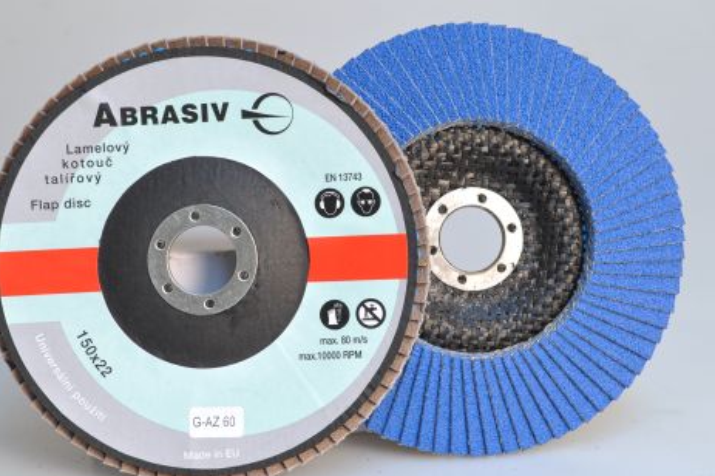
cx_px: 335
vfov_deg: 20.0
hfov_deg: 29.7
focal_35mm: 68
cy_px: 255
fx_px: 1350
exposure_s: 1/6
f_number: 9
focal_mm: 42
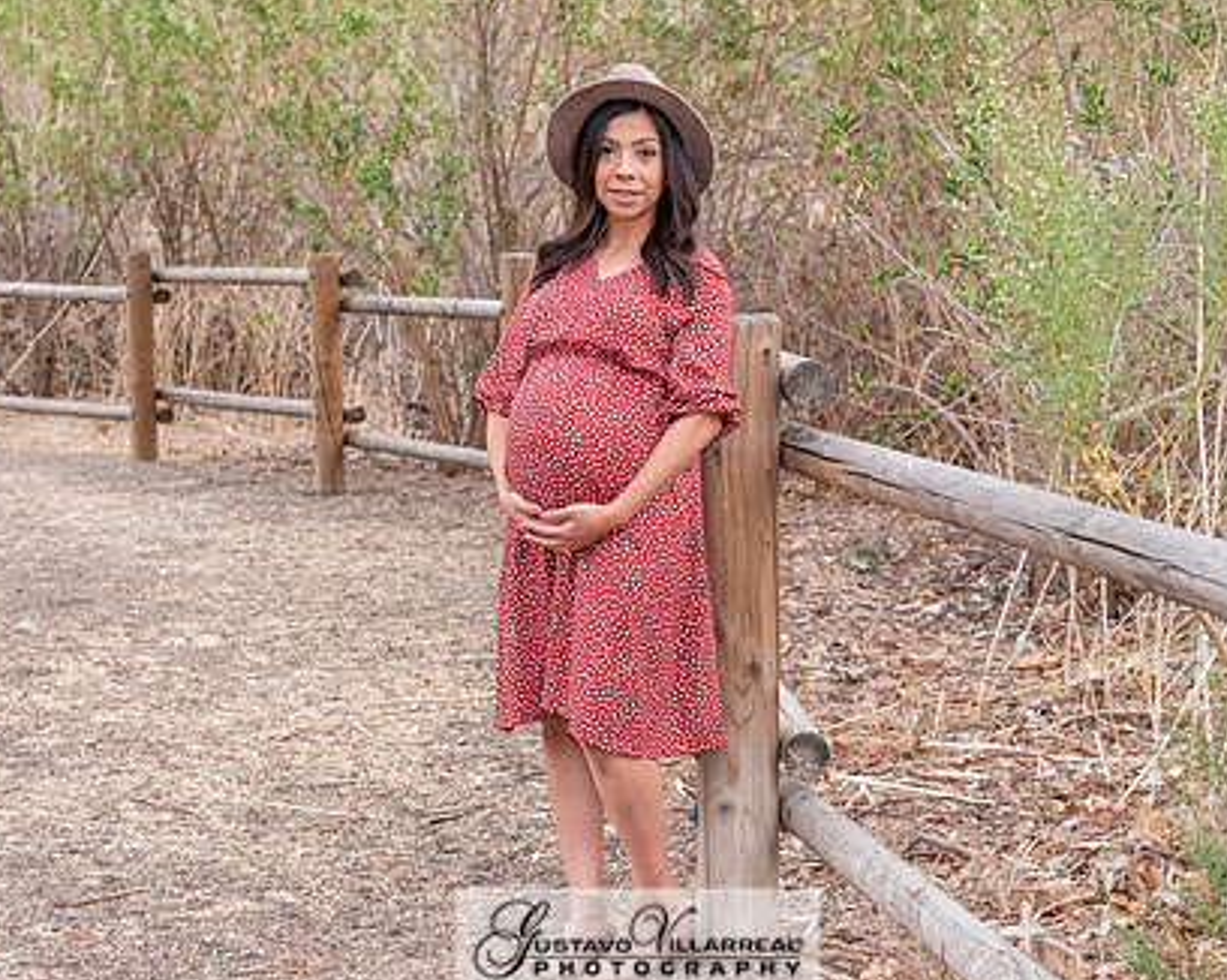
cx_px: 701
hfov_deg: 24.7
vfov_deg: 19.9
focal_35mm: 77
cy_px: 544
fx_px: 2795
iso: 500
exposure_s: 1/125
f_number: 5
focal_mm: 48
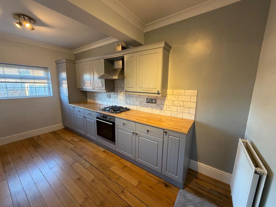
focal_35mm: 14
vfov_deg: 85.7
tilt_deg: -10.2
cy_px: 104
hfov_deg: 102.1
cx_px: 138
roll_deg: -0.7
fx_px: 112
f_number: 2.2
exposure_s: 1/50
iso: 200
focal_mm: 2.22
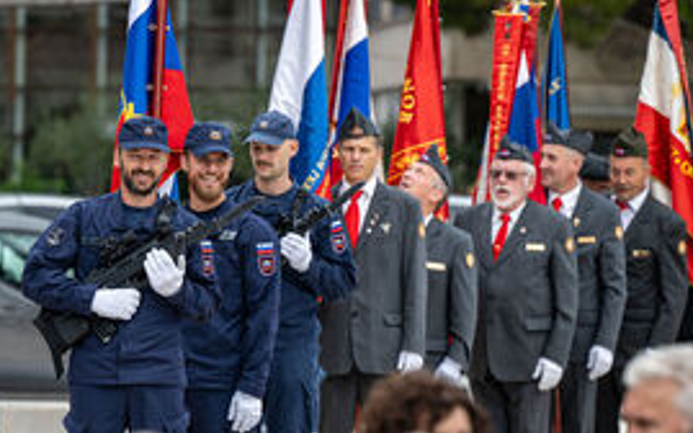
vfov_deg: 5.8
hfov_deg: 9.2
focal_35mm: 228
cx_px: 304
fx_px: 4305
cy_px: 284
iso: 64
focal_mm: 130
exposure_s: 1/320
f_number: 3.2
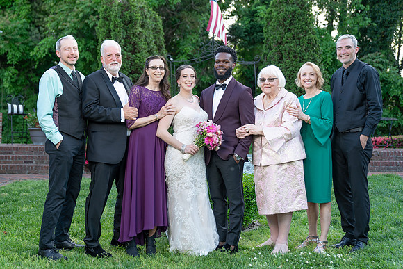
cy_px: 129
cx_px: 193
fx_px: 535
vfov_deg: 28.2
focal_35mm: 48
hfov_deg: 41.2
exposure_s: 1/200
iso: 100
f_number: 2.8
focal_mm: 45
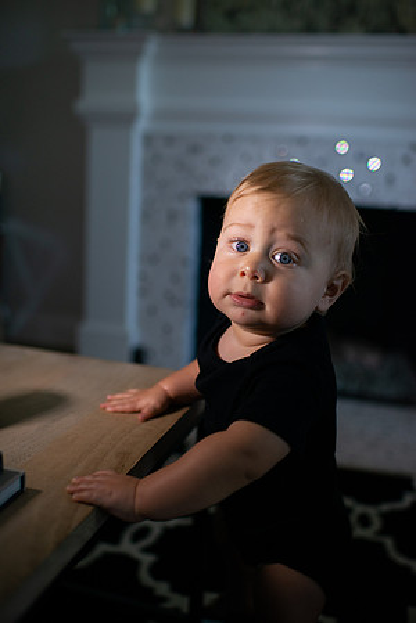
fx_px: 607
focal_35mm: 35
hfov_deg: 37.9
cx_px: 208
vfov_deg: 54.4
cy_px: 312
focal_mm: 35
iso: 640
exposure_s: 1/1250
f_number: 2
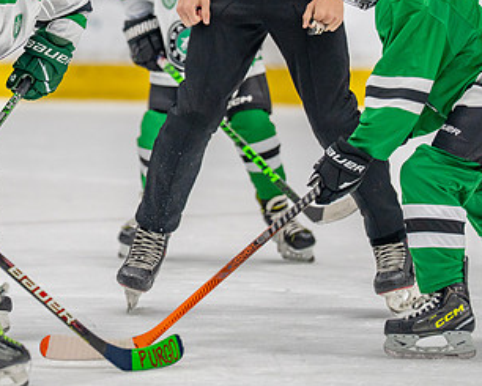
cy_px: 58
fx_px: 5537
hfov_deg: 5.0
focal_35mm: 388
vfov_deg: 4.0
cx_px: 100
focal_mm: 185
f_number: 2.8
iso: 1000
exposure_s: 1/1250
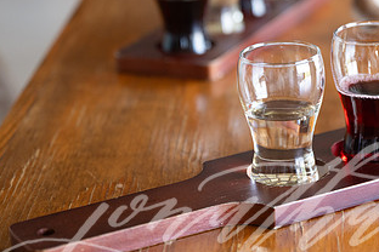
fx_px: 1369
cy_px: 73
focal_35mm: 130
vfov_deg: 10.5
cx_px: 318
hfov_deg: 15.6
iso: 640
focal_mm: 70
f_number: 2.8
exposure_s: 1/200
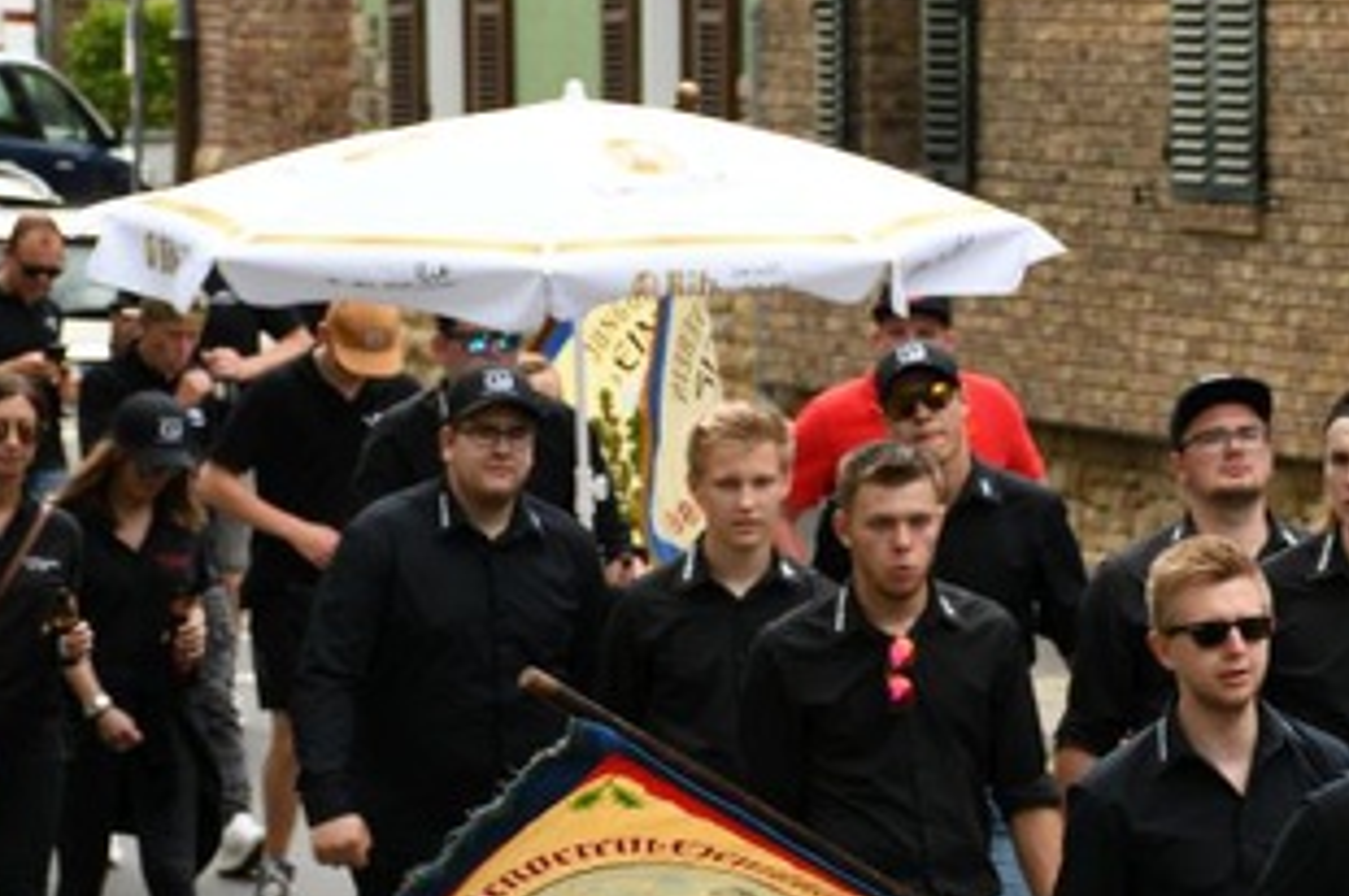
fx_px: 8609
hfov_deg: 8.9
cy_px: 459
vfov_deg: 6.0
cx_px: 1475
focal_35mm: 230
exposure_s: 1/125
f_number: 6.3
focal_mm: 60
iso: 100
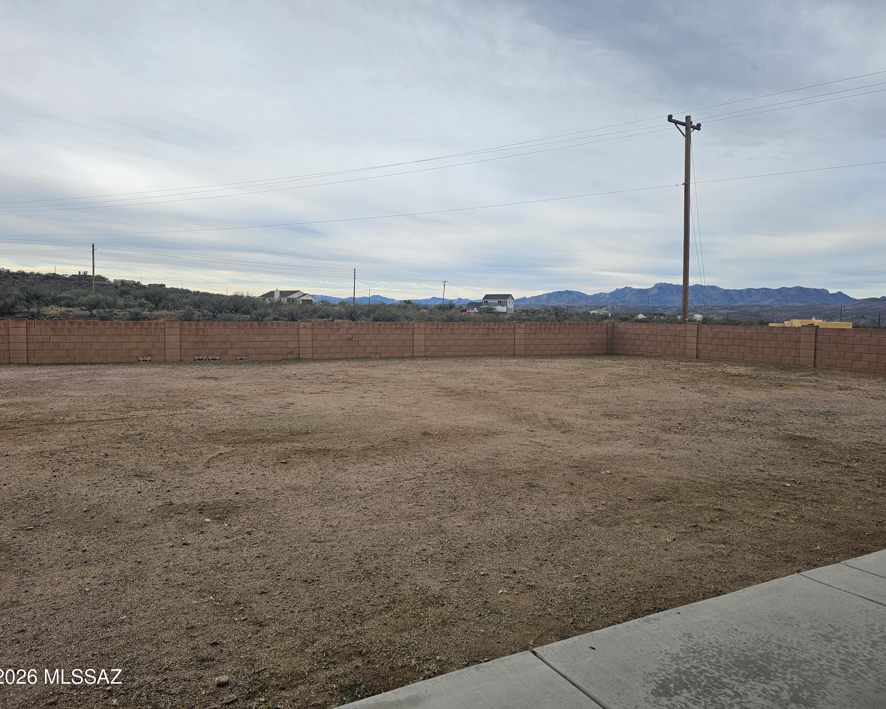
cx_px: 451
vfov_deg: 58.8
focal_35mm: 24
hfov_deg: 70.3
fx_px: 629
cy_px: 354
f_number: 1.7
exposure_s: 1/719
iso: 25
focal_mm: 6.3
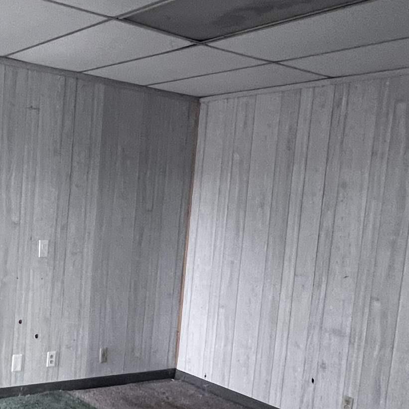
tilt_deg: -8.1
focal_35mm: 43
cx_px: 48
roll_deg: -3.7
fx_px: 575
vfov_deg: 38.7
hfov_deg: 36.9
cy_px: 276
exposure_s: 1/60
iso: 320
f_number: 1.8
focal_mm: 1.57
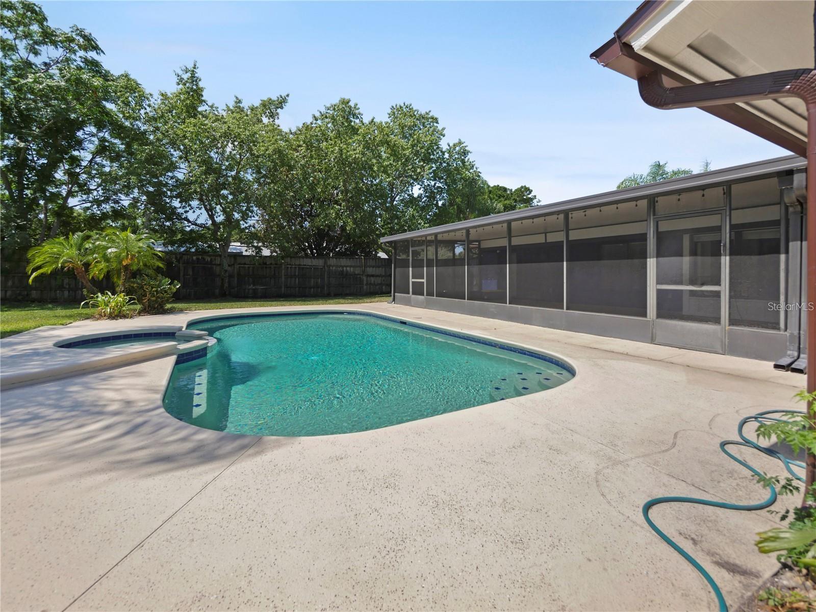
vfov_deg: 85.7
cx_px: 408
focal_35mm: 14
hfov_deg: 102.1
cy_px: 306
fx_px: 330
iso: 200
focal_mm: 7
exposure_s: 1/640
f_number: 10
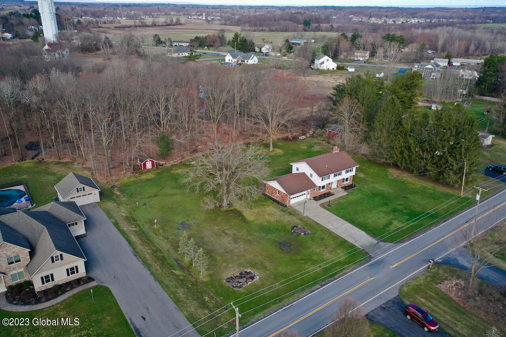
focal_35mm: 28
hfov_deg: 65.5
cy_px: 168
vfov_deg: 46.4
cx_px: 253
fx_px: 394
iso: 100
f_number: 2.8
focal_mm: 10.26
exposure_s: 1/30
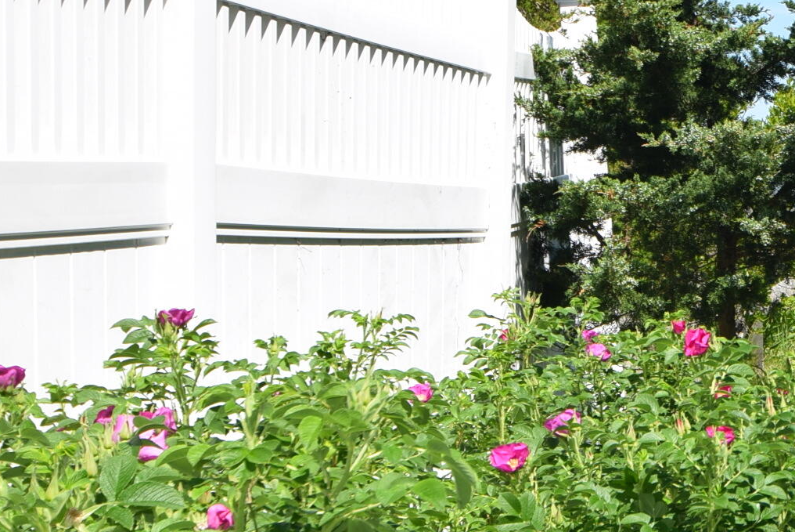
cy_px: 194
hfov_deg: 18.0
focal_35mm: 106
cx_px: 1034
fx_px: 2342
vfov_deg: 12.9
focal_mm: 24
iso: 100
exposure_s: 1/200
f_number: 10
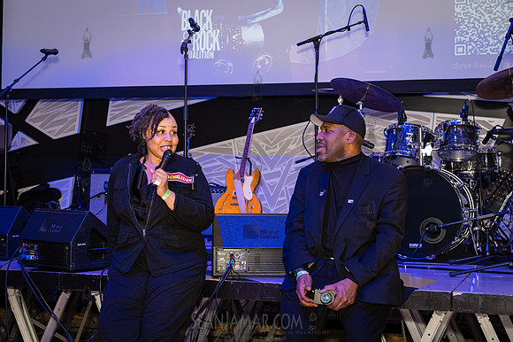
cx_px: 260
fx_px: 785
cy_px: 149
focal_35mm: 55
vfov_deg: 24.5
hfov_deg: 36.2
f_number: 3.5
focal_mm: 48
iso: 10000
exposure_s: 1/400
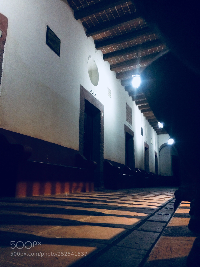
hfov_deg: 48.2
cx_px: 100
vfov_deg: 61.7
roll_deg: -0.8
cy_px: 134
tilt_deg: +11.5
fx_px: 223
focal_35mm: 29
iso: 400
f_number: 2.2
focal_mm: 4.15
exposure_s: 1/15
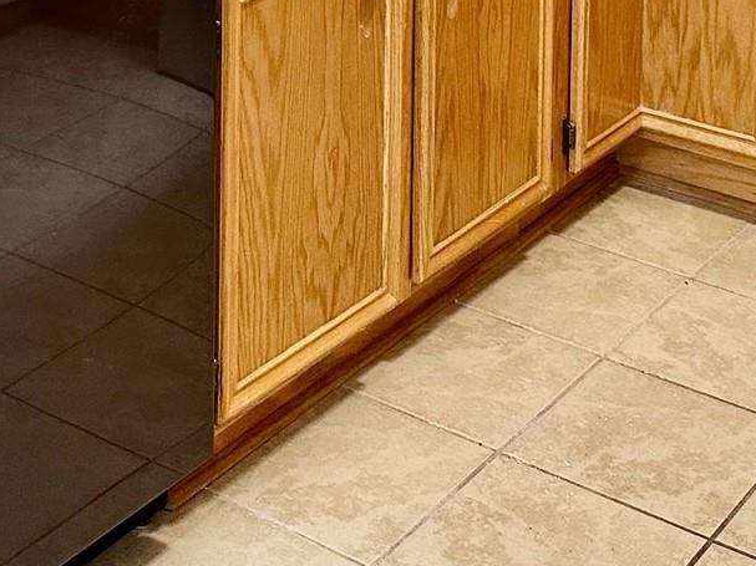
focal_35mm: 81
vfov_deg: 16.1
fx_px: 1769
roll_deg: -0.1
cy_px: -369
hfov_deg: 24.1
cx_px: 286
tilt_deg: -6.9
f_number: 1.78
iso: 200
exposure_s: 1/60
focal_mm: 6.86
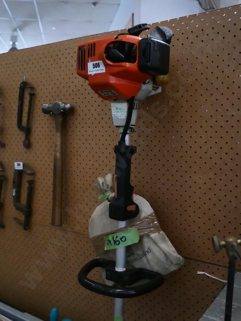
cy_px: 160
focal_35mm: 34
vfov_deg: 54.0
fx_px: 316
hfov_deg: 41.8
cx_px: 120
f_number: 3.8
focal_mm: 17
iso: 6400
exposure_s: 1/640
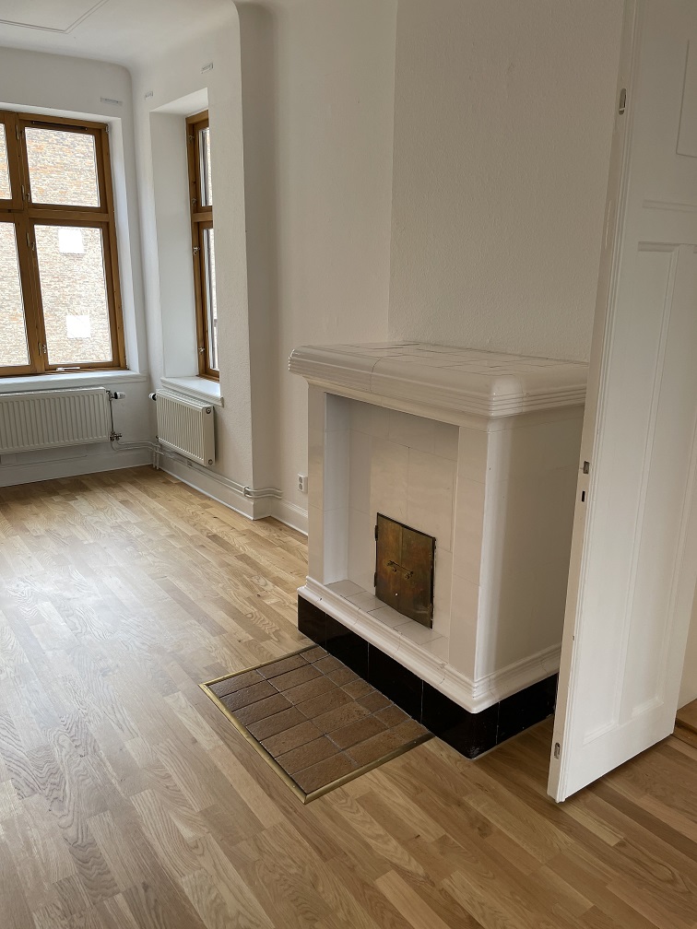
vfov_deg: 67.3
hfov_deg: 53.1
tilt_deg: -13.8
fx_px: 698
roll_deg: -0.8
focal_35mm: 26
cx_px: 348
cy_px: 464
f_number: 1.6
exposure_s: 1/121
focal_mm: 4.2
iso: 50
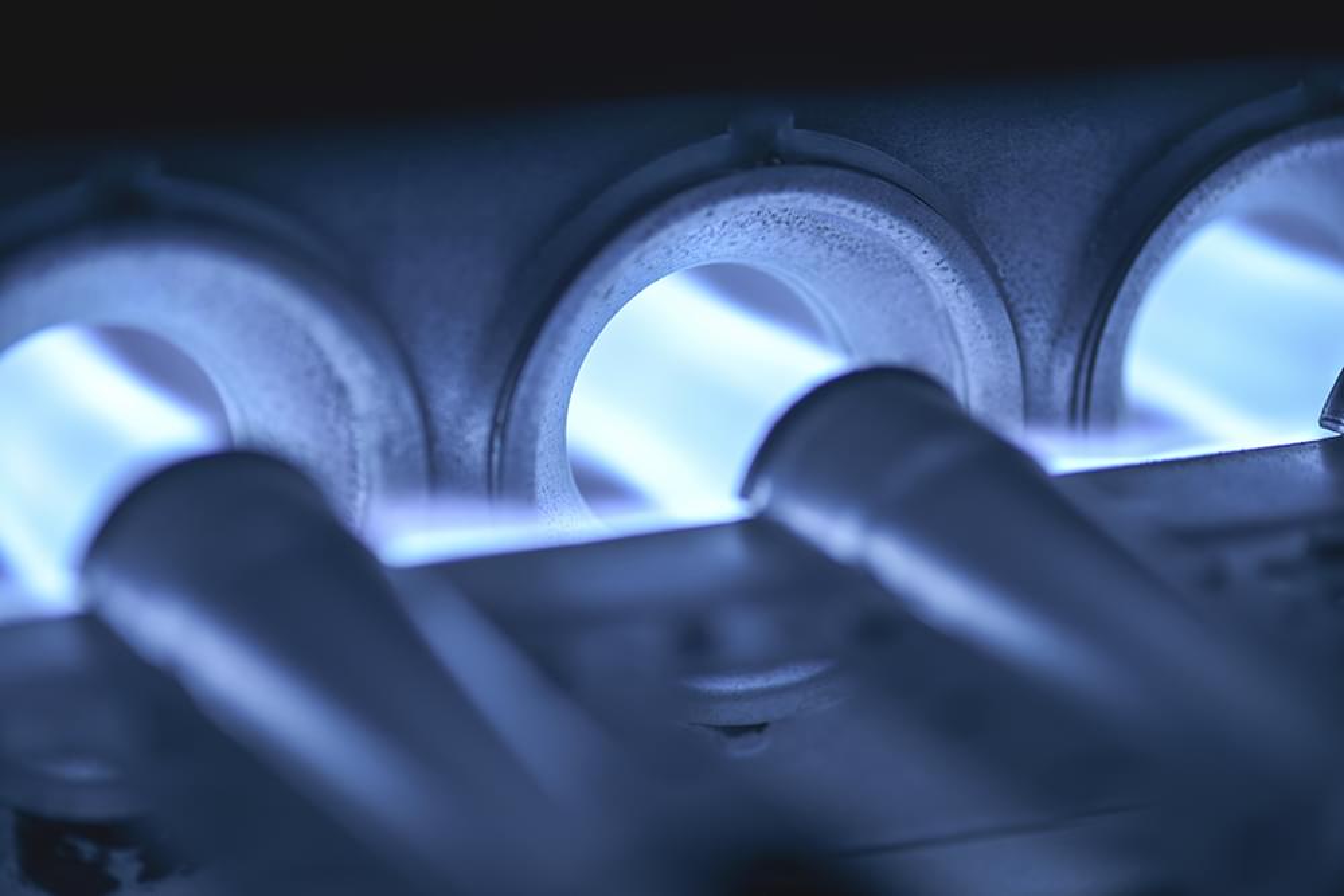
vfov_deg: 13.0
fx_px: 3920
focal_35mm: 105
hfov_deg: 19.5
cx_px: 672
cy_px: 448
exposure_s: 1.3
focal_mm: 105
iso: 100
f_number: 3.3
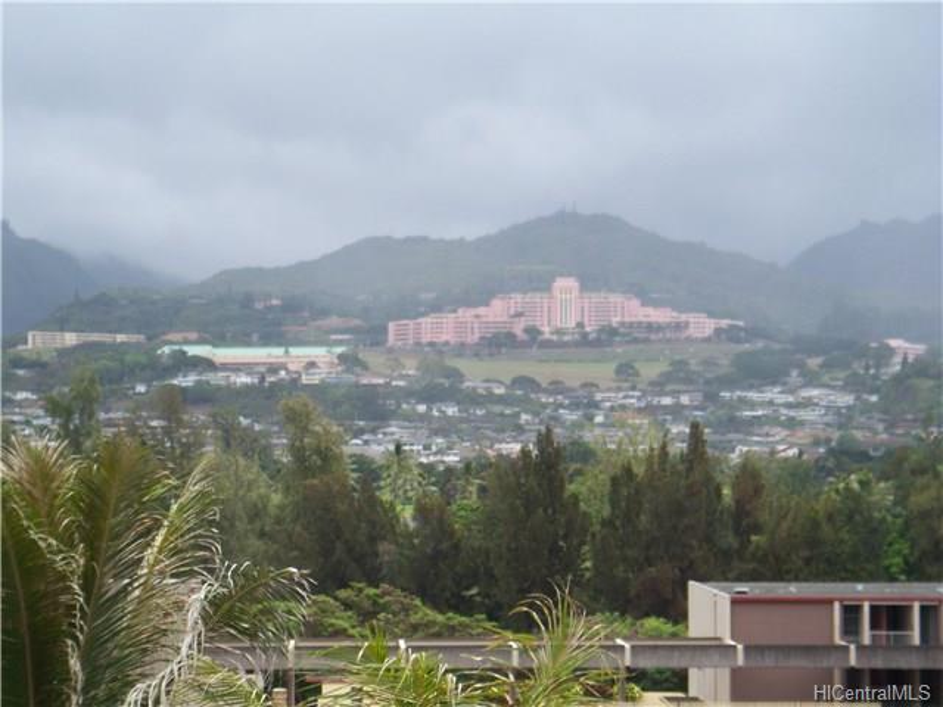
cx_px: 472
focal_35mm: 117
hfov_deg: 16.8
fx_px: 3187
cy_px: 354
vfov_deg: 12.7
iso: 50
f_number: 4.4
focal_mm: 19.2
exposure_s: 1/200
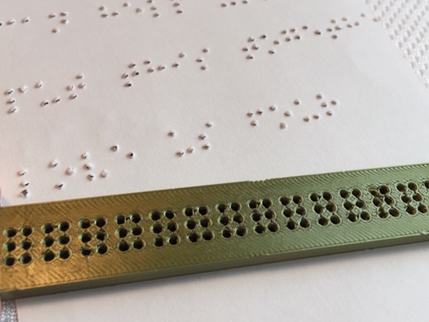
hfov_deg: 51.4
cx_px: 219
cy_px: 156
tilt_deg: -53.5
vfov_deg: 39.7
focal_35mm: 36
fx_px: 446
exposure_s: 1/127
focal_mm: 4.15
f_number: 2.2
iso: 32
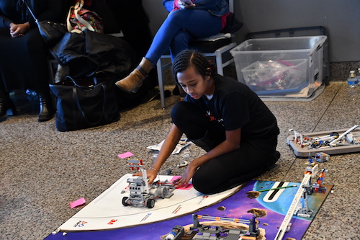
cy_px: 120
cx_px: 180
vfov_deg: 18.2
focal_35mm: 75
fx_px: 750
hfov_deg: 27.0
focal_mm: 50
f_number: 4.8
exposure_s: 1/80
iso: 3200
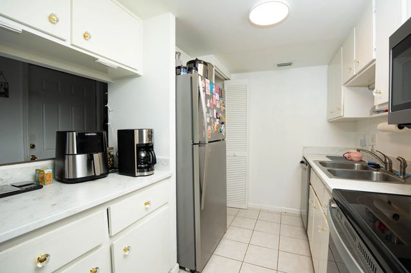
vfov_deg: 74.2
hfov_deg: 97.3
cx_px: 206
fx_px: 181
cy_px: 136
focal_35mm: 16
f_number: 3.5
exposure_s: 1/125
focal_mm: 10
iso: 320
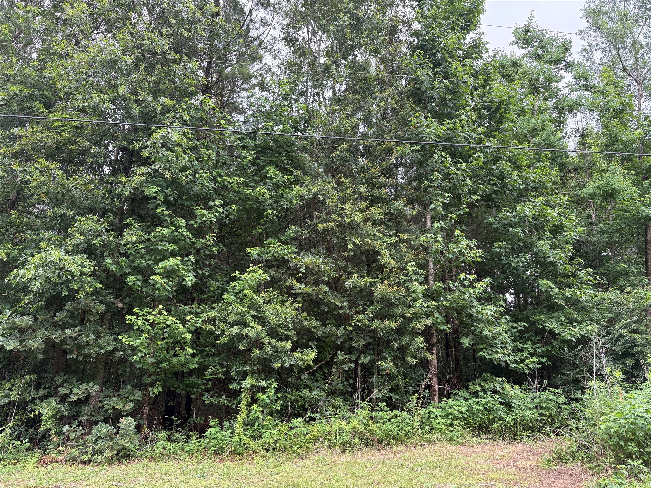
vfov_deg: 53.1
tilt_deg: +13.9
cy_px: 244
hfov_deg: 67.3
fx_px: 489
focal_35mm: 26
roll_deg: -0.1
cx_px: 326
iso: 64
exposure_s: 1/256
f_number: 1.6
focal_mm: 5.96
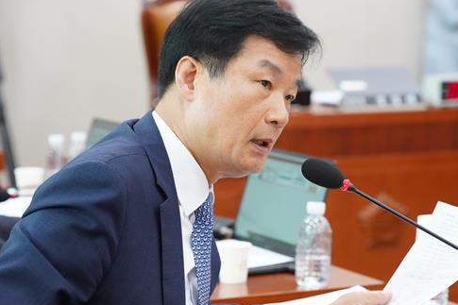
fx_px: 1653
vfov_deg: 10.5
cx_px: 267
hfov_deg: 15.8
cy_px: 148
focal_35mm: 130
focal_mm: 105
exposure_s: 1/400
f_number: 5
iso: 10000
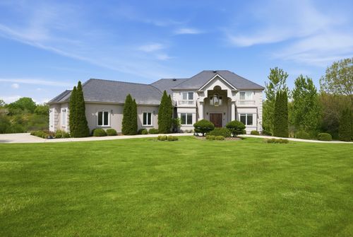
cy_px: 118
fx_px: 236
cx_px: 176
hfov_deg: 73.7
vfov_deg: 53.3
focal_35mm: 24
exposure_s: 1/160
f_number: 10
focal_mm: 24
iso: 80
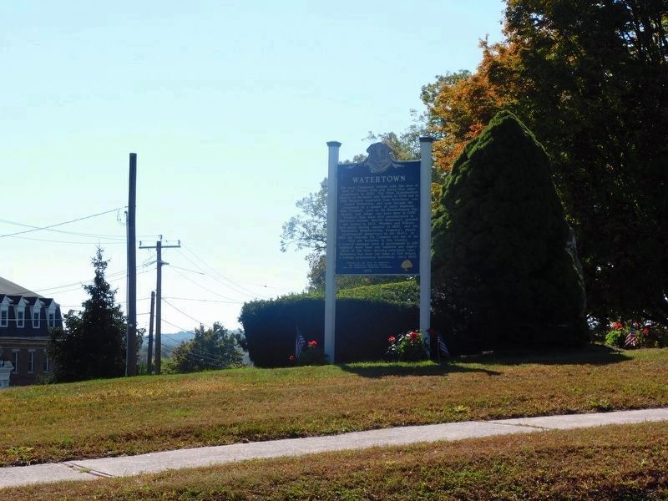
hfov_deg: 24.4
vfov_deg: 18.4
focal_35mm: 80
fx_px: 1544
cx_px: 334
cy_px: 250
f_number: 4.4
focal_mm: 14.2
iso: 125
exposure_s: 1/800
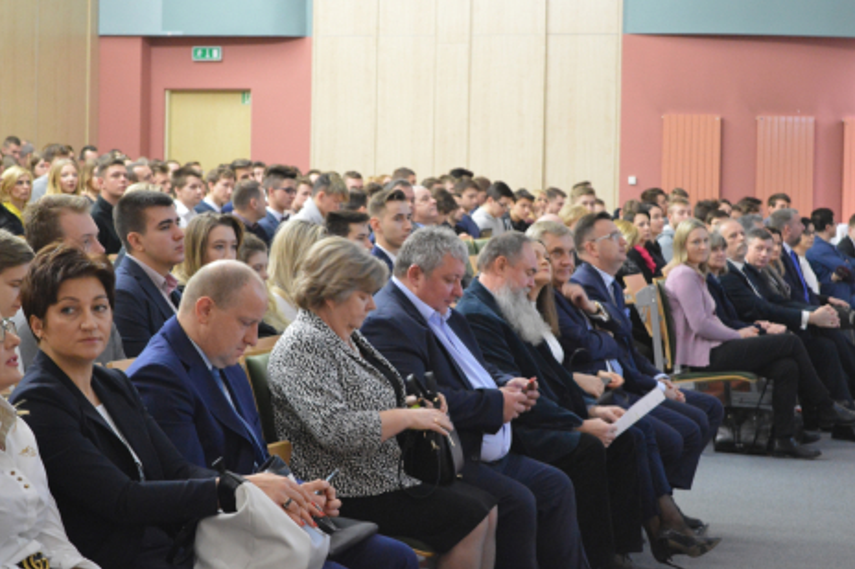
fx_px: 2030
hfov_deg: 23.8
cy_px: 282
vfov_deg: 16.0
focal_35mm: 86
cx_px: 441
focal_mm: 55
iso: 3200
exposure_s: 1/15
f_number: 5.6
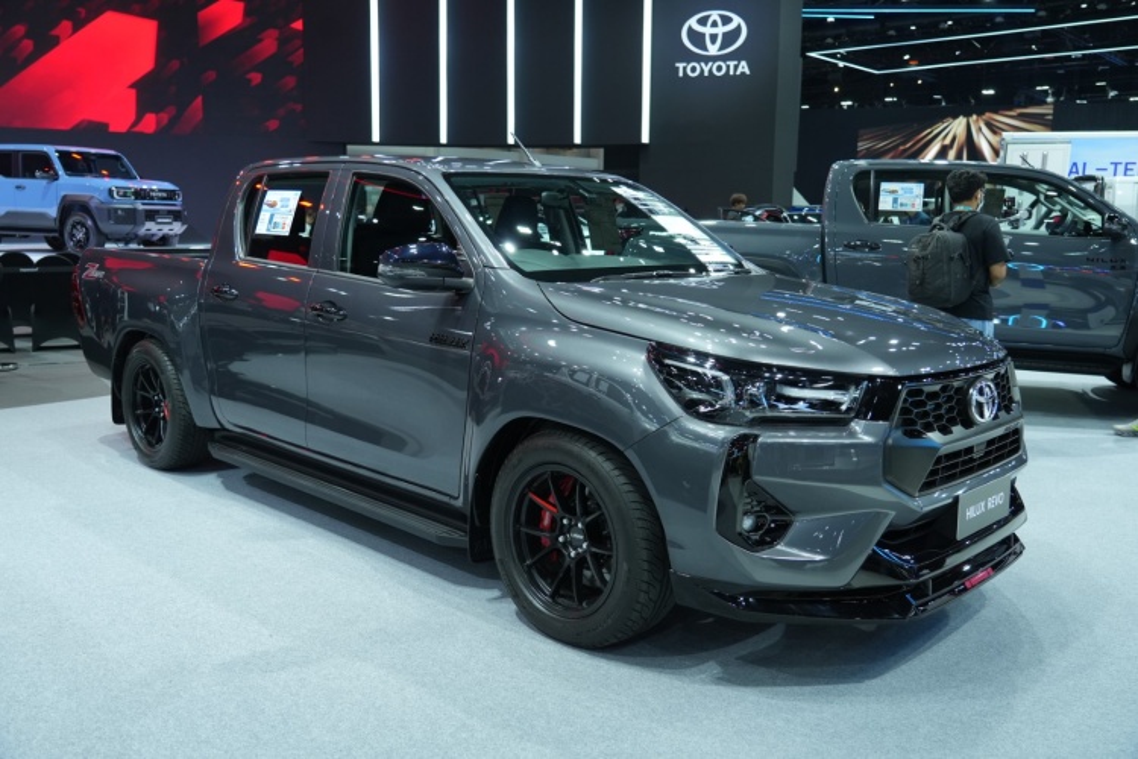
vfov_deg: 43.6
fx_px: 948
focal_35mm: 30
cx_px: 569
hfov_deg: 61.9
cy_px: 380
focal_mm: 30
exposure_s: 1/160
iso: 1000
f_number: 4
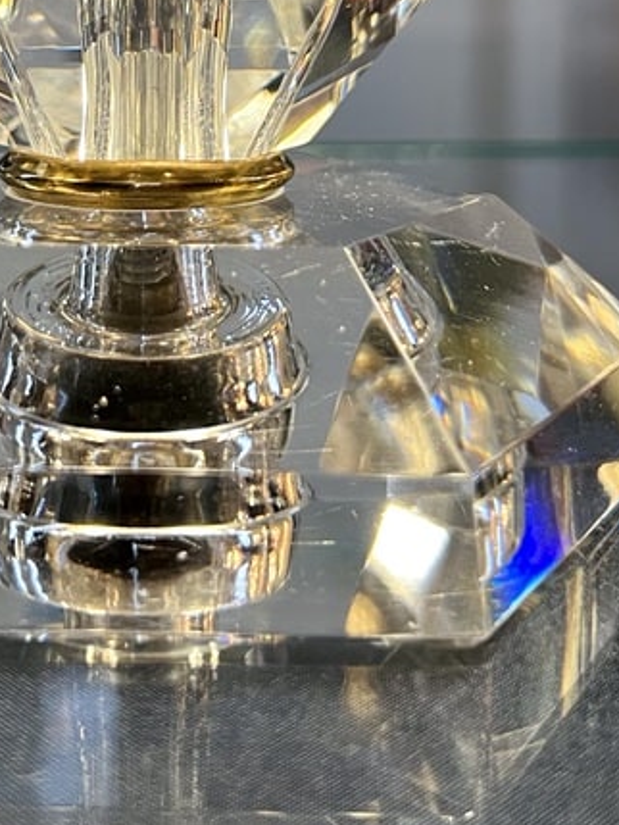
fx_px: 1478
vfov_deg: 29.6
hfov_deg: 23.4
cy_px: 52
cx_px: 140
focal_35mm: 62
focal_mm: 5.7
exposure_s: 1/50
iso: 125
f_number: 1.5
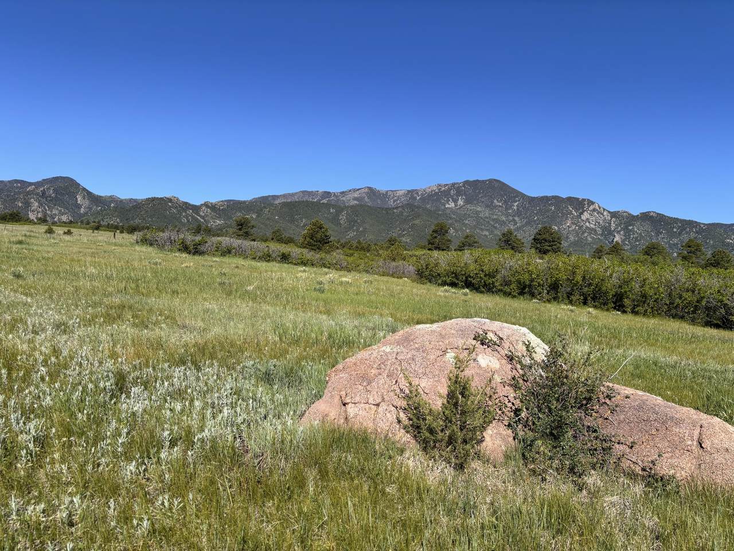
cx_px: 367
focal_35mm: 26
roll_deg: -3.5
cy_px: 276
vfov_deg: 53.1
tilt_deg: +1.1
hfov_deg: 67.3
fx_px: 551
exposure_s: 1/3311
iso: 50
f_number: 1.6
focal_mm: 5.96
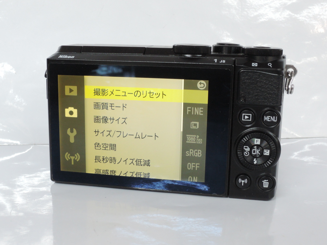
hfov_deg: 38.2
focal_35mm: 50
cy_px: 122
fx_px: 472
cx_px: 164
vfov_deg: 29.1
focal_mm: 10.7
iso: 800
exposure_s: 1/20
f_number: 8
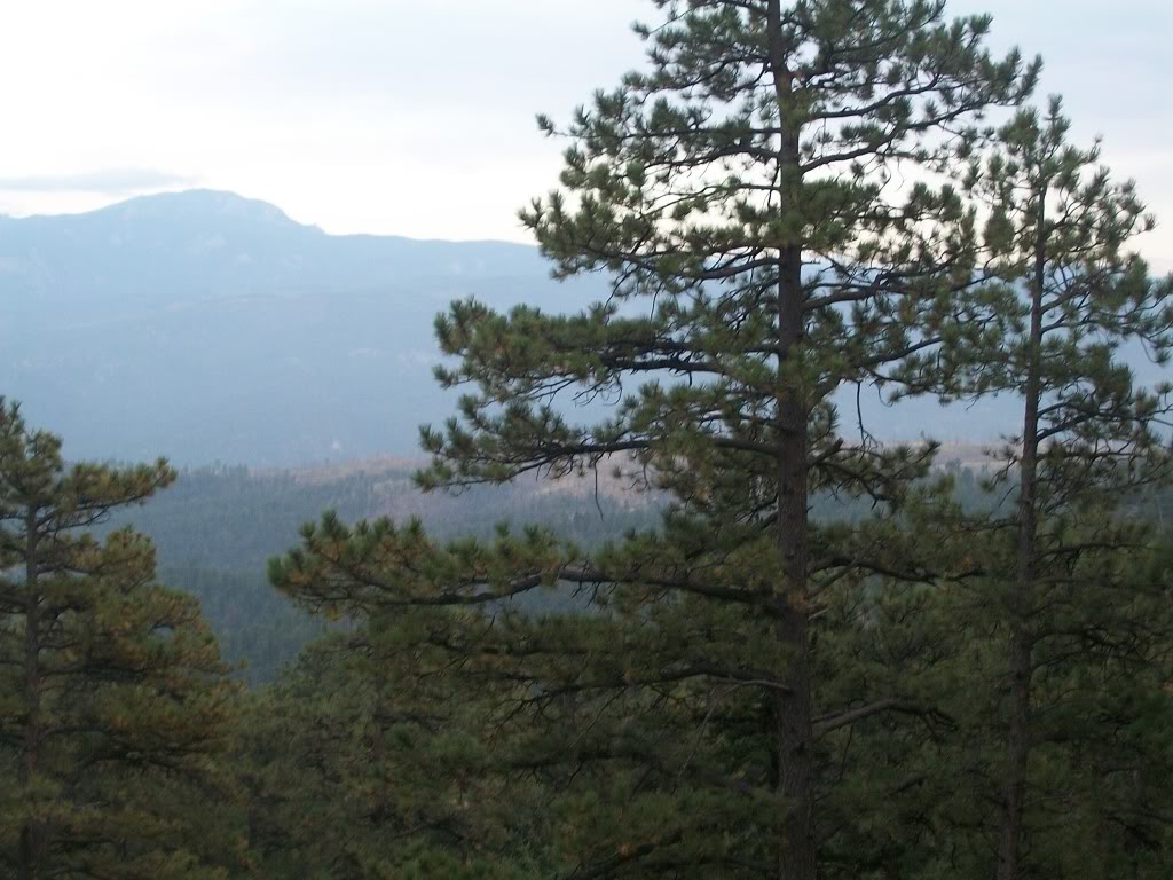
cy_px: 440
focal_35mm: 70
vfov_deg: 21.0
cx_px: 586
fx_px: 2372
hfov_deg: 27.8
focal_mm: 11.6
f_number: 3.8
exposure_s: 1/80
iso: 80
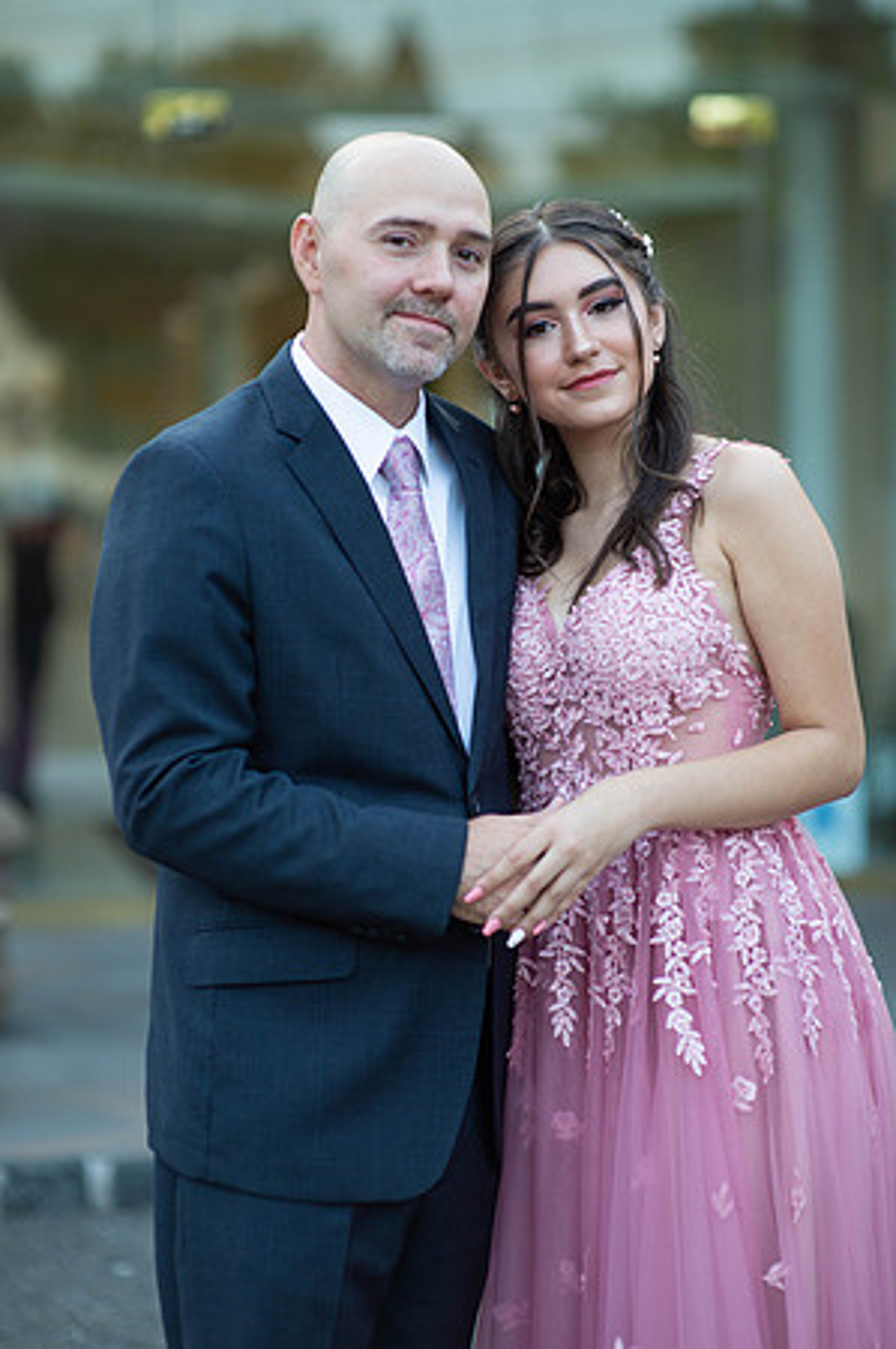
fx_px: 3180
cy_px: 674
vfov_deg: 23.9
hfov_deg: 16.0
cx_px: 448
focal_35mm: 85
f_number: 2
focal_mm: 85
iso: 250
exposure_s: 1/500
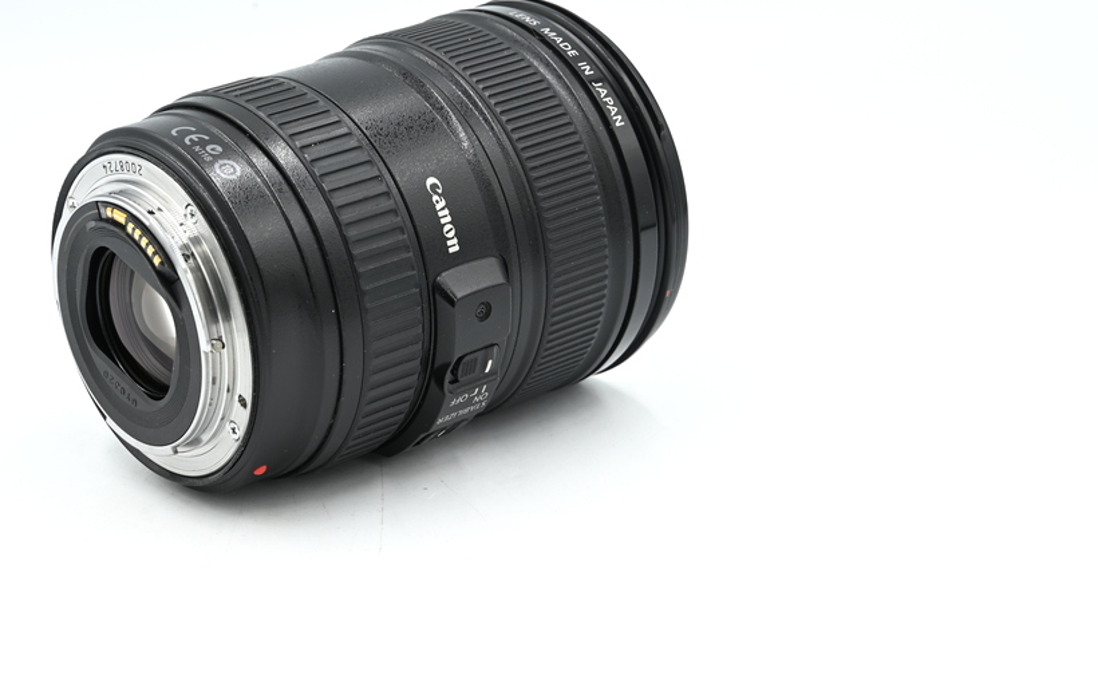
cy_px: 251
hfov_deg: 23.8
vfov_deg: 15.0
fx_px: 2604
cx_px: 435
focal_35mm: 87
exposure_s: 1/13
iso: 100
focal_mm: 70
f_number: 14
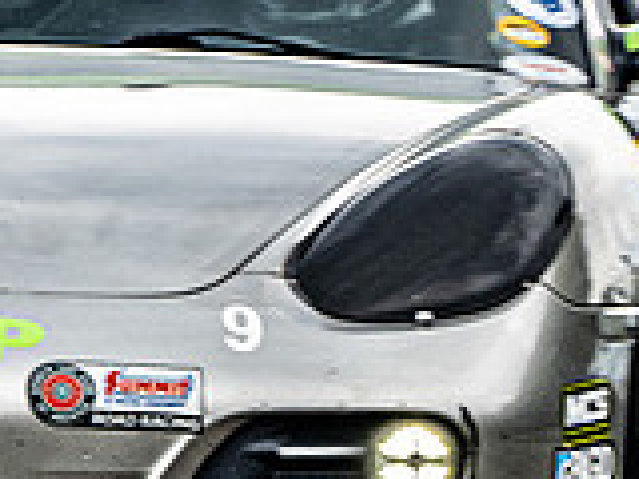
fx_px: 52259
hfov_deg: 0.7
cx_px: -274
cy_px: 200
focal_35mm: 2831
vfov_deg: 0.5
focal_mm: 300
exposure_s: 1/200
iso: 320
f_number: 8
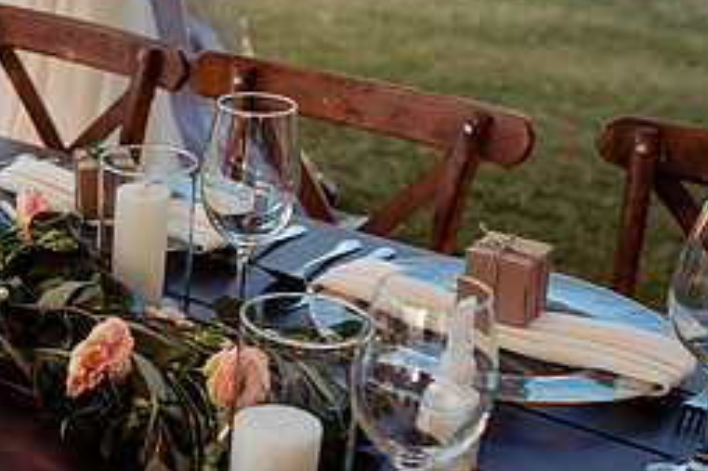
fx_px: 1572
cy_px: 277
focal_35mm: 80
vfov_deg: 17.0
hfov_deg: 24.2
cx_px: -6
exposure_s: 1/320
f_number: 4
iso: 125
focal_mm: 35
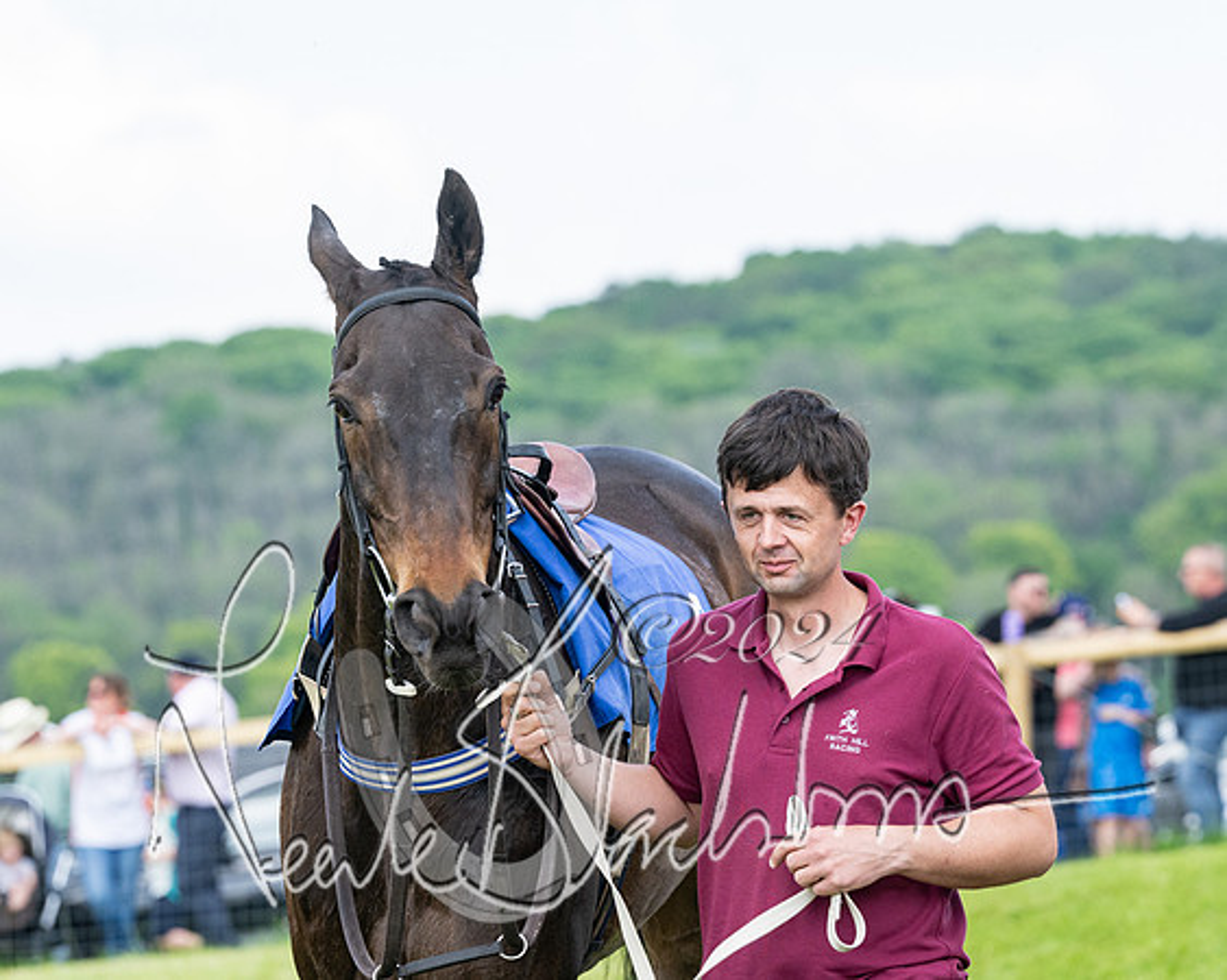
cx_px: 712
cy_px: 490
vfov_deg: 6.5
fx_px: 8589
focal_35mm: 237
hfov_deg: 8.2
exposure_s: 1/1000
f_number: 5
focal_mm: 140
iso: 400
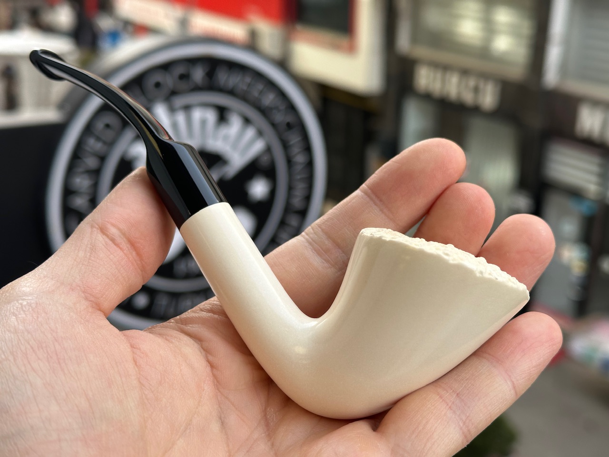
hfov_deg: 39.7
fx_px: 844
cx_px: 304
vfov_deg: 30.3
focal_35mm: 48
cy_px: 228
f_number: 1.78
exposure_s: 1/482
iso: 64
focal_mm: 6.86
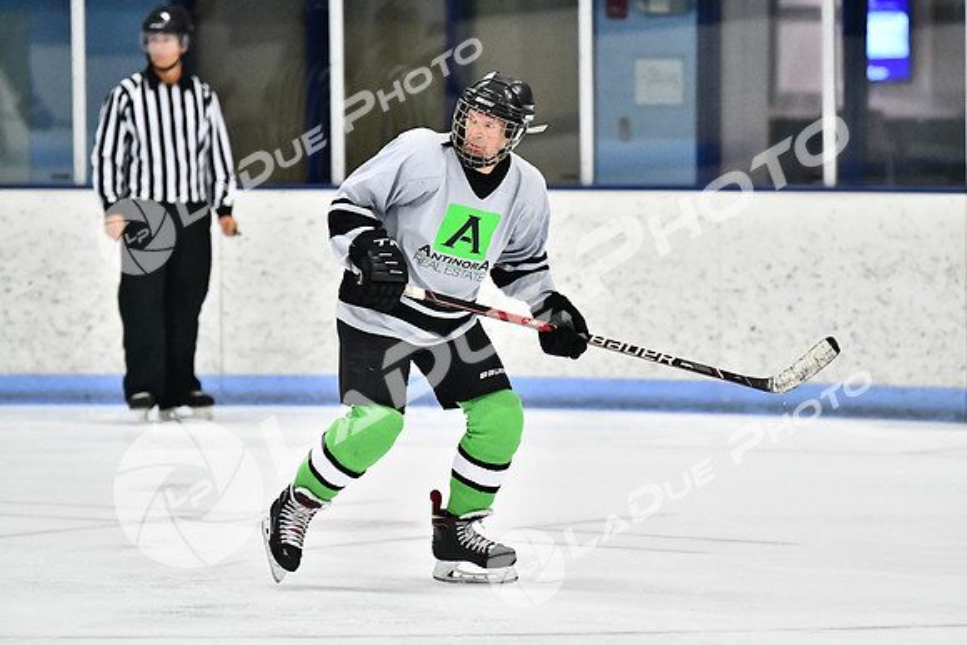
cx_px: 484
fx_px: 7052
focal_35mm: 262
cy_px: 322
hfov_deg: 7.8
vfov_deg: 5.2
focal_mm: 175
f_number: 2.8
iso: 8000
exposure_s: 1/1600
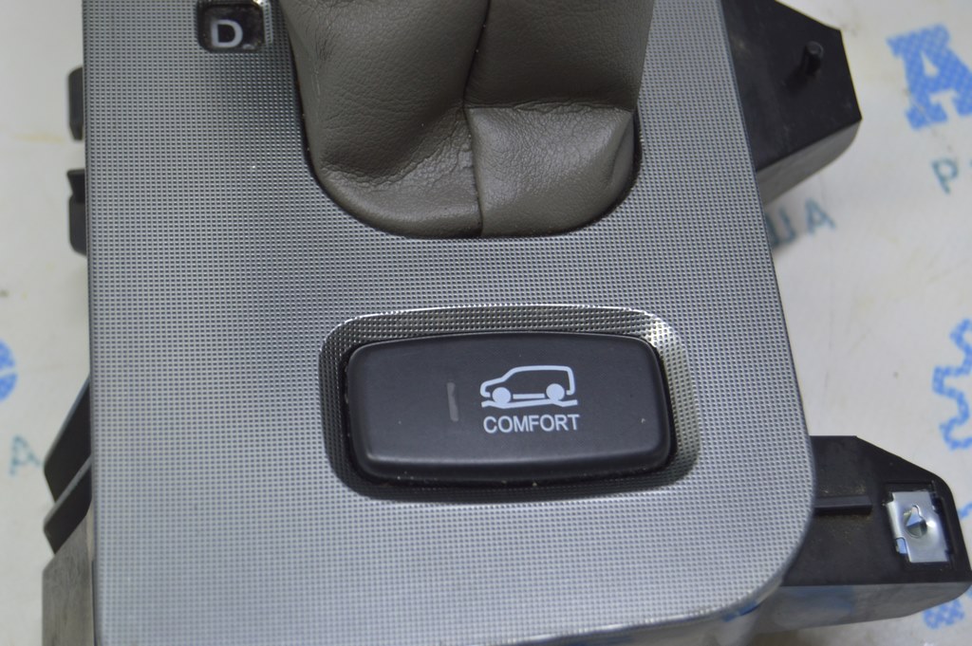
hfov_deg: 24.6
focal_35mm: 82
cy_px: 323
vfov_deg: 16.5
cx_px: 486
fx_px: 2226
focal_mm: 55
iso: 400
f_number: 5.6
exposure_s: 1/20
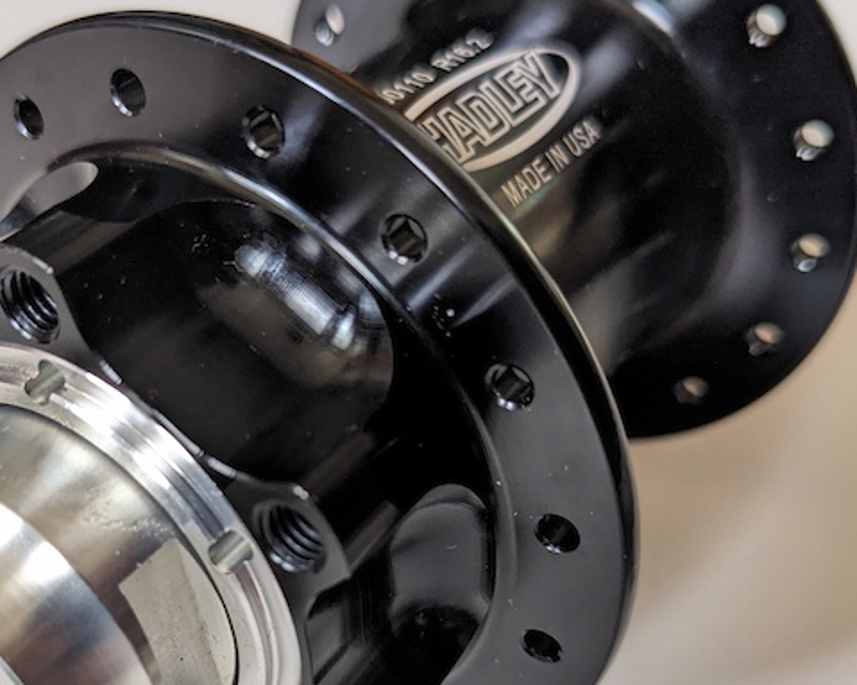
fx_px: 1116
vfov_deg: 33.7
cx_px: 297
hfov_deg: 41.6
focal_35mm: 44
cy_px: 481
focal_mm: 4.38
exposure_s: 1/23.8
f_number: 1.73
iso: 109
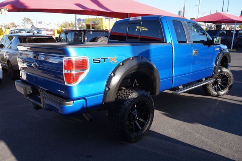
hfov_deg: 62.0
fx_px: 202
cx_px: 121
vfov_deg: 43.6
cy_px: 80
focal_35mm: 30
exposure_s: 1/100
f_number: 8
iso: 100
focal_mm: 20
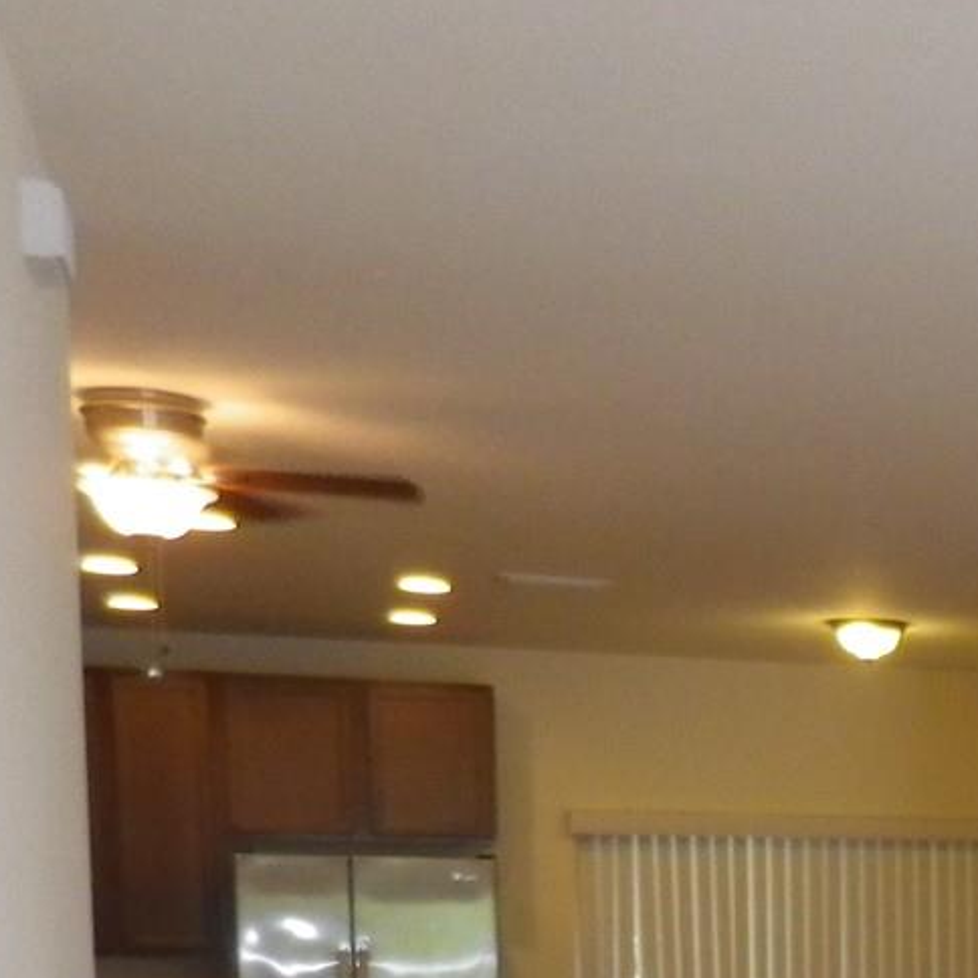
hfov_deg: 21.1
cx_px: 1332
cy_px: 1174
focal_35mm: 73
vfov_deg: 21.9
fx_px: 2333
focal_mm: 4.5
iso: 320
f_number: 3.5
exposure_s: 1/50
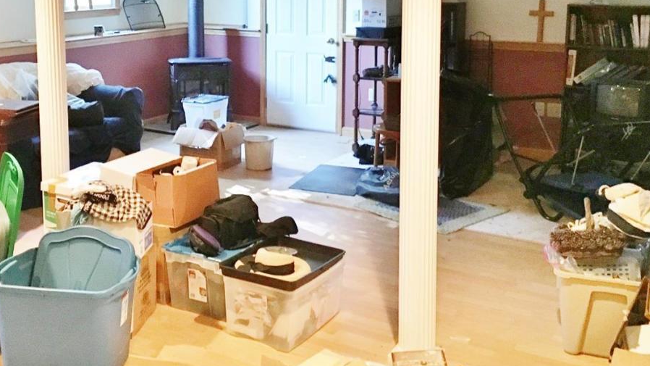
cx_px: 237
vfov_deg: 26.1
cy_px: 78
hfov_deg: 45.0
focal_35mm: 45
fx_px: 776
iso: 250
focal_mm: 4.15
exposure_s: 1/15
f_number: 2.2
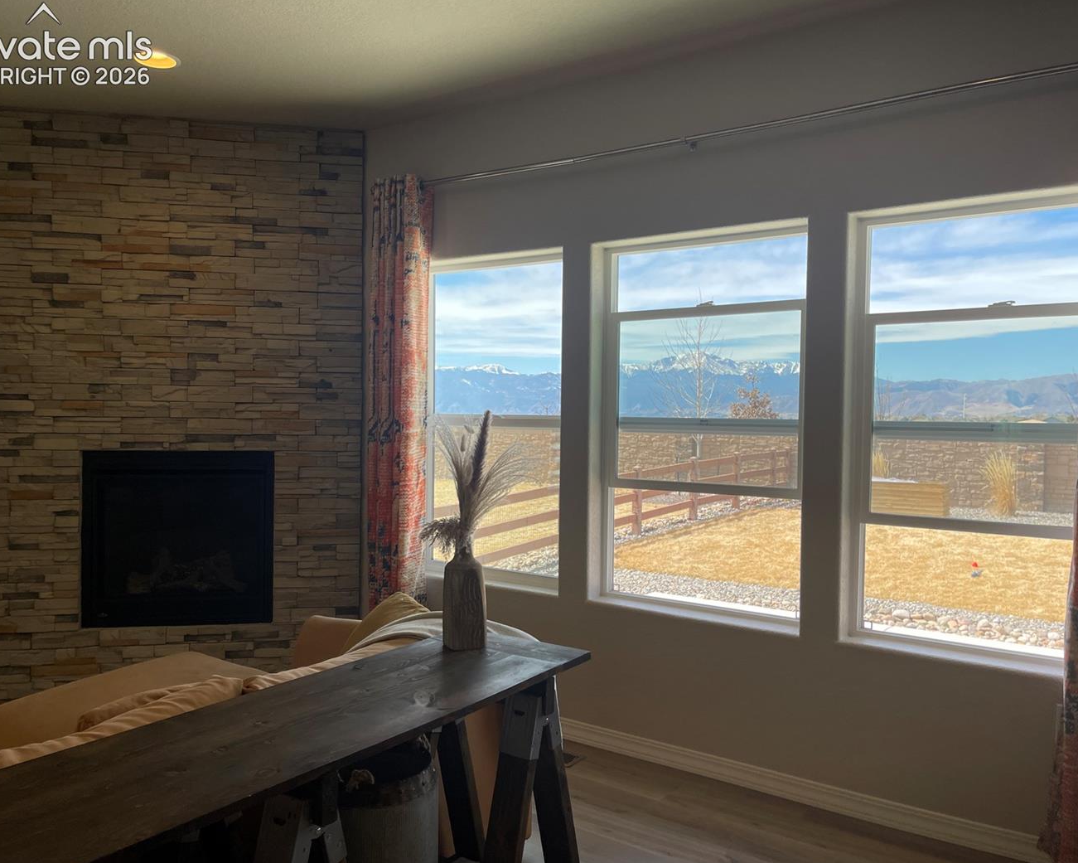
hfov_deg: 64.0
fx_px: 861
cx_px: 521
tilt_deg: -1.8
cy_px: 429
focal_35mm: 27
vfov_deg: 53.2
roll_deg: +0.1
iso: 32
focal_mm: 5.1
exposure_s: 1/813
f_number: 1.6
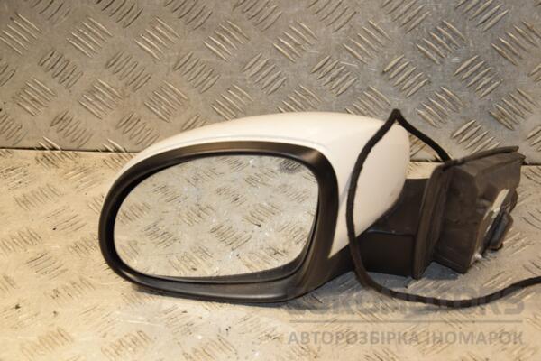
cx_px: 270
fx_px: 1307
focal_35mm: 87
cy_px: 180
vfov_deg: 15.7
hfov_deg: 23.4
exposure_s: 1/200
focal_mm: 58
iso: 800
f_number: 6.3
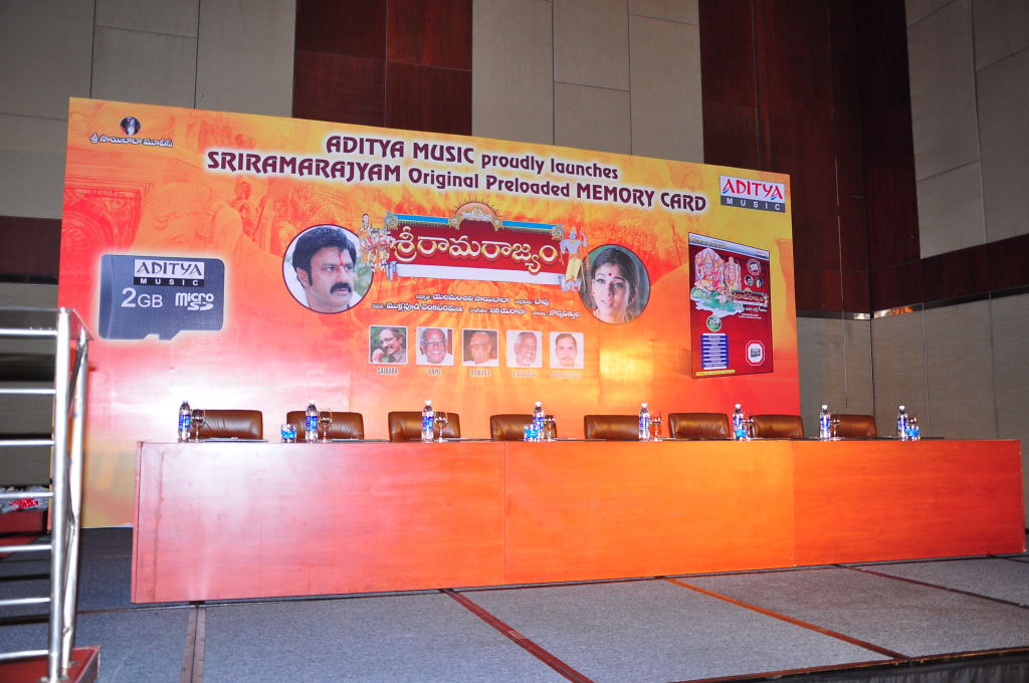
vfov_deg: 41.6
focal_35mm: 32
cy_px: 342
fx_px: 899
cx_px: 514
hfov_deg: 59.6
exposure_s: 1/160
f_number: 4.5
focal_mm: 21
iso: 500
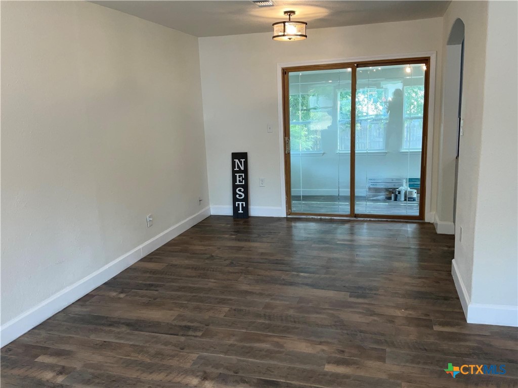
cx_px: 259
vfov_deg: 48.2
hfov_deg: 61.7
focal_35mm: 29
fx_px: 434
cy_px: 194
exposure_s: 1/60
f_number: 1.8
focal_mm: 3
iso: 20
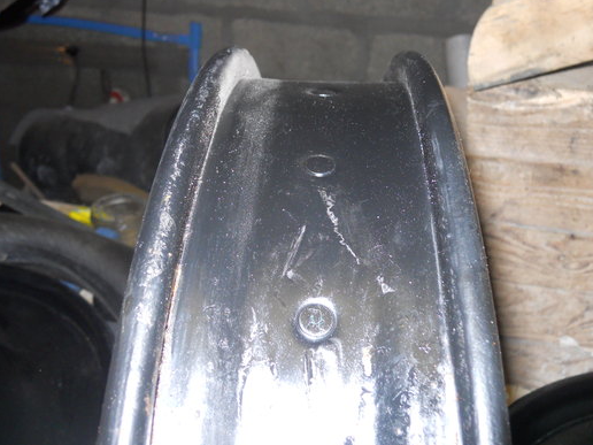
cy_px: 157
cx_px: 306
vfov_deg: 37.4
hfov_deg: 49.0
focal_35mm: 38
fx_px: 651
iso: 250
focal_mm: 5
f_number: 5.4
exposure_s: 1/25
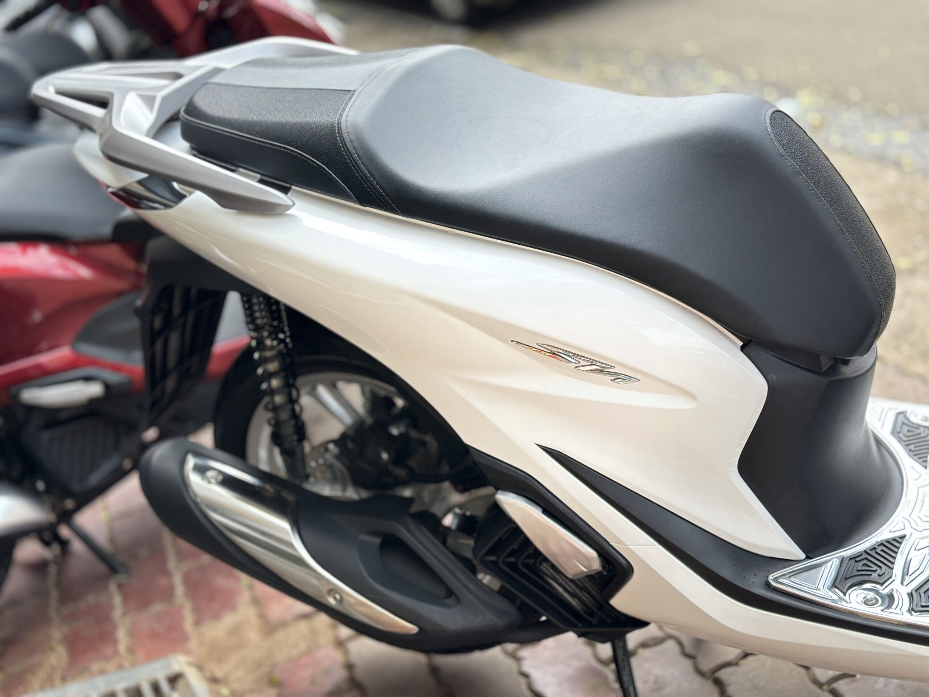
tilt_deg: -23.6
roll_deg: +19.9
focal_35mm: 48
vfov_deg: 30.3
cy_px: 348
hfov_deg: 39.7
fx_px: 1288
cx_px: 464
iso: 80
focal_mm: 6.86
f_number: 1.78
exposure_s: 1/672
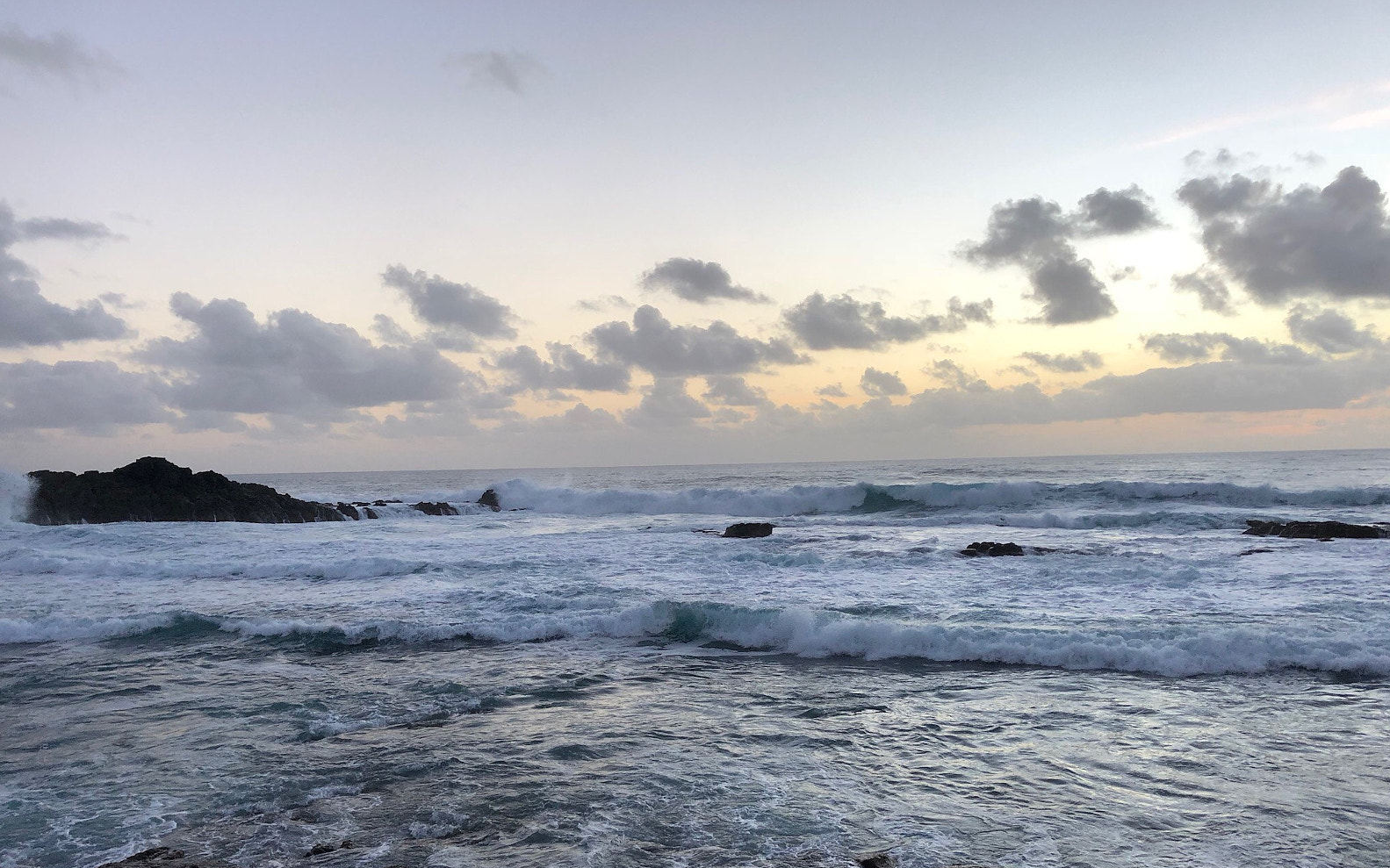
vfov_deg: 41.6
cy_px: 519
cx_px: 695
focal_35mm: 30
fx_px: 1136
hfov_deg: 62.9
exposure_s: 1/50
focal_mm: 3.99
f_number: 1.8
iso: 25
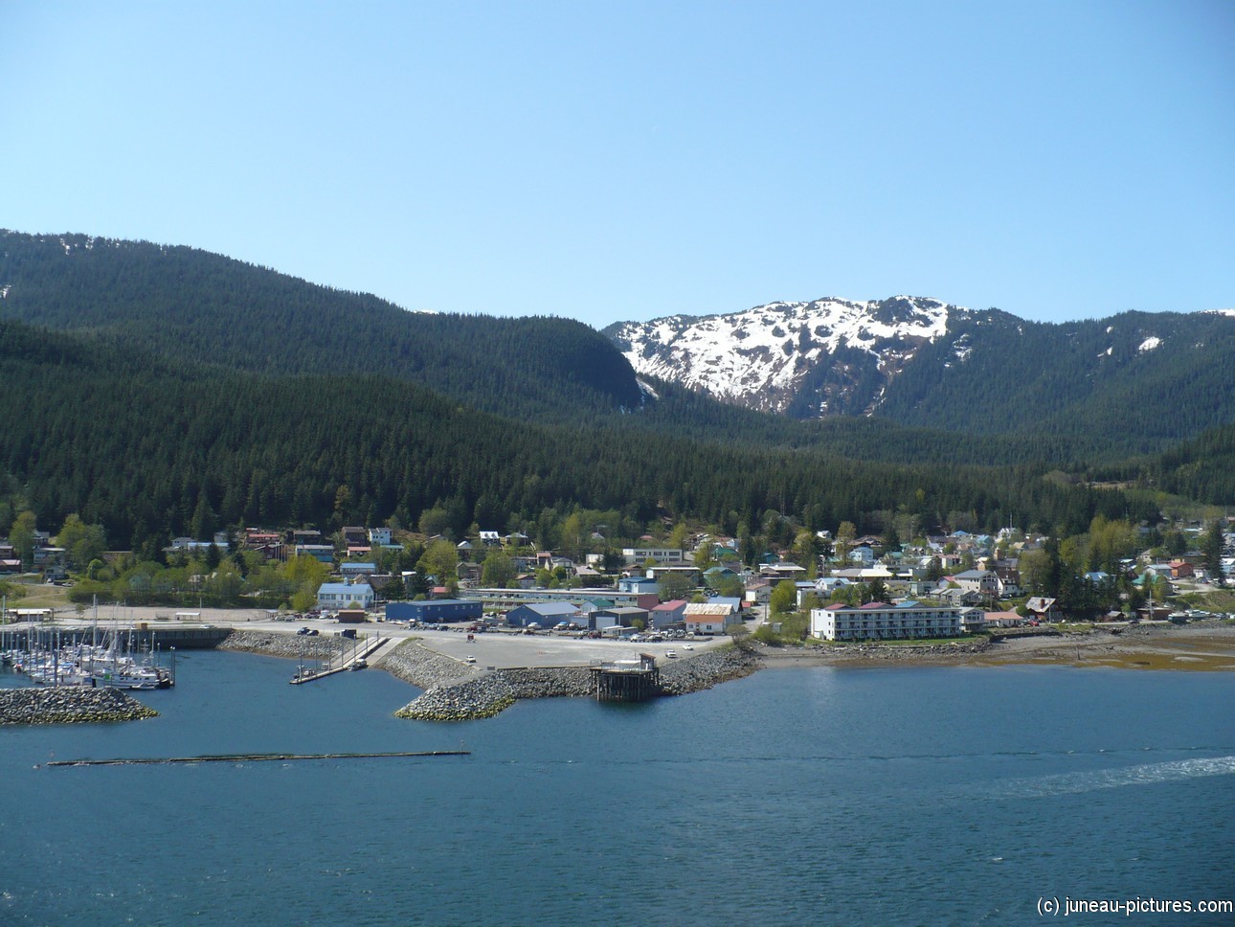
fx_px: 1320
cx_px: 618
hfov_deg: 50.1
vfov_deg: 38.7
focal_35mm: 37
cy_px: 464
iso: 100
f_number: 8
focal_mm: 6.1
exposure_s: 1/160
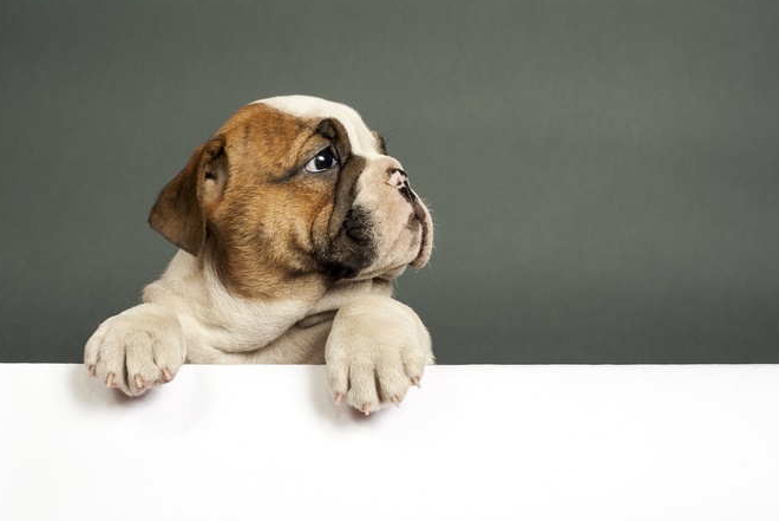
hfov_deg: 37.5
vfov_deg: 25.6
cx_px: 406
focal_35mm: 53
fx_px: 1148
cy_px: 252
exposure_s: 1/200
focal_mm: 50
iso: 200
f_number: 10
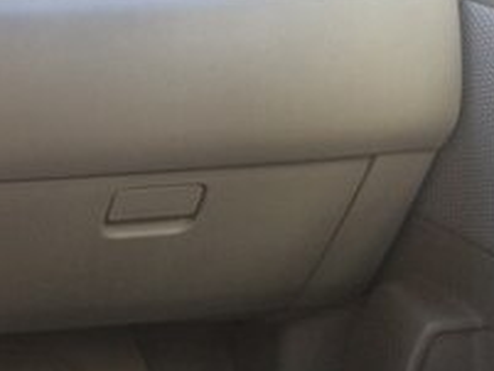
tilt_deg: -23.8
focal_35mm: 95
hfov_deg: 17.9
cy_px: 240
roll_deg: -2.2
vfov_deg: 15.6
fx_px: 1357
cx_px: -300
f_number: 2.2
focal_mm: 4.15
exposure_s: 1/100
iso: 50
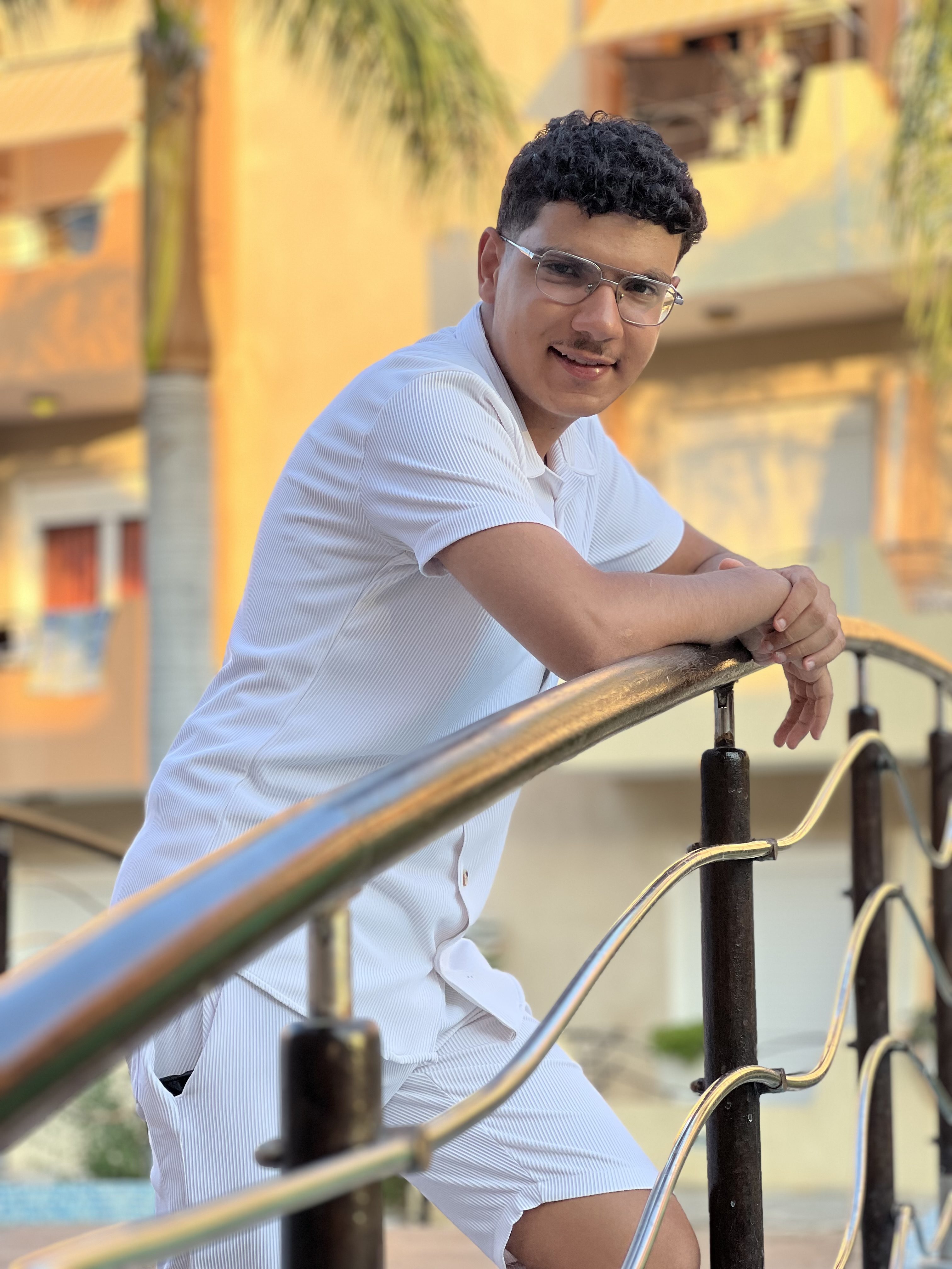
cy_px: 634
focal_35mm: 77
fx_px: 2824
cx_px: 476
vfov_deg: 25.3
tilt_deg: +6.3
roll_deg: +0.6
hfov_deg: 19.1
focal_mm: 9
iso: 40
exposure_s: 1/121
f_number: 2.8
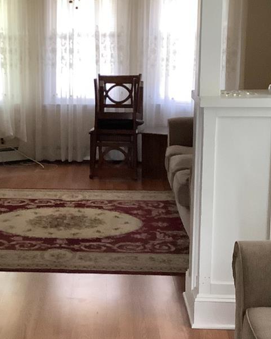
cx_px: 55
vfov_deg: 25.0
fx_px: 762
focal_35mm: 76
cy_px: 153
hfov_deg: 20.0
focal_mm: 3.3
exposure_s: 1/40
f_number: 2.4
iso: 320
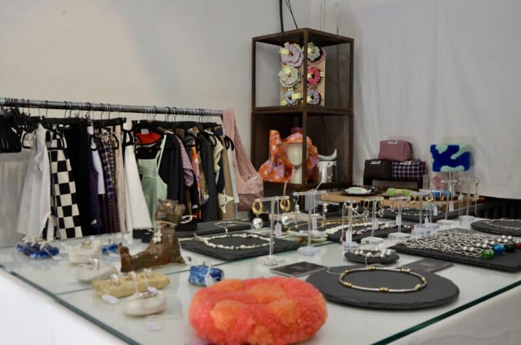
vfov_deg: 35.4
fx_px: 542
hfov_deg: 51.4
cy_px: 172
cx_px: 260
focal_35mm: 38
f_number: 9
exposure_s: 1/25
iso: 400
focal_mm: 25
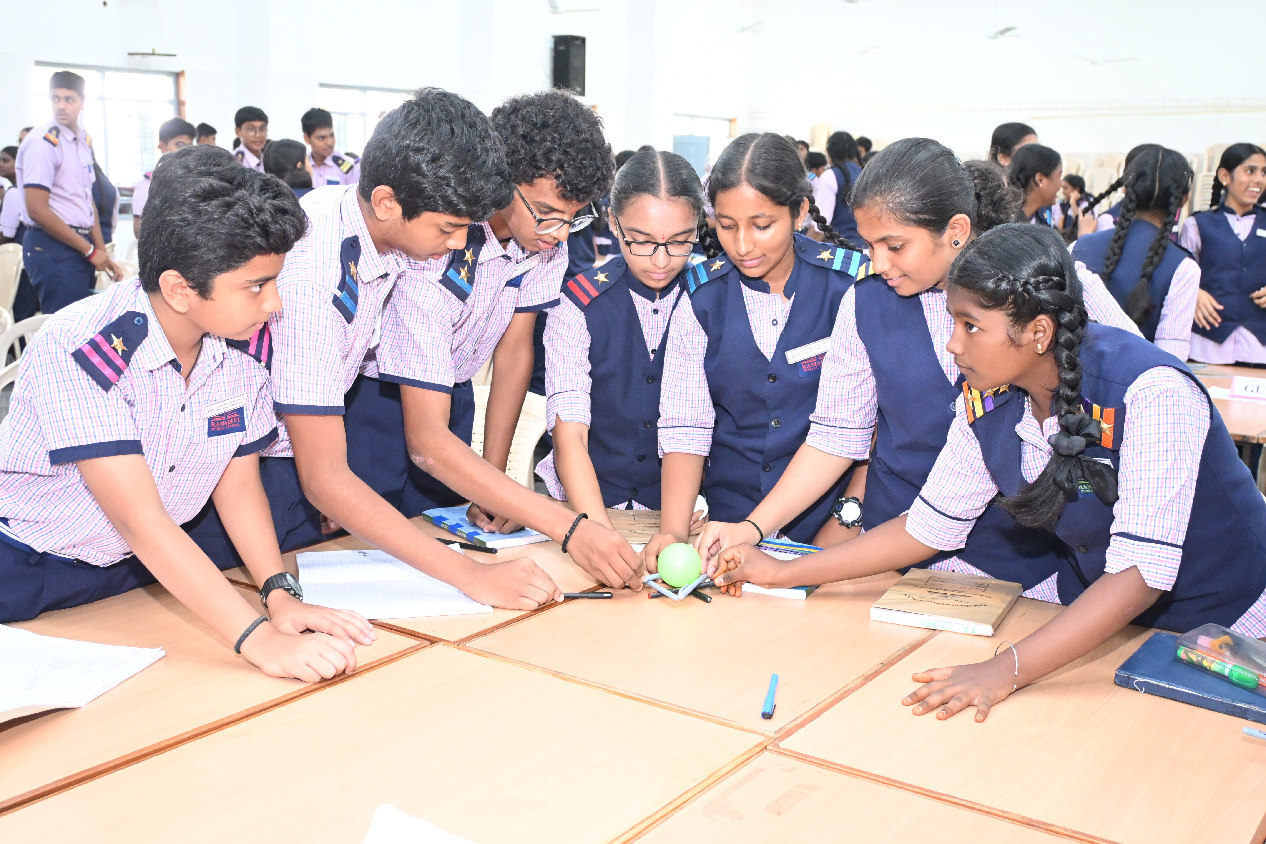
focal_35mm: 46
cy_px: 422
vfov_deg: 29.4
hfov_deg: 43.0
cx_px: 633
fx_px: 1609
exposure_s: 1/100
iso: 3200
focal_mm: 30.5
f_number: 4.8
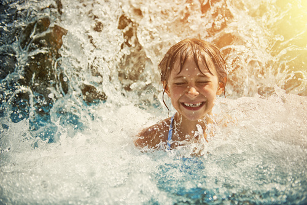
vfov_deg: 28.1
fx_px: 410
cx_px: 154
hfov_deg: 41.1
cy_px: 102
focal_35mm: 48
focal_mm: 48
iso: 100
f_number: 3.2
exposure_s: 1/2000
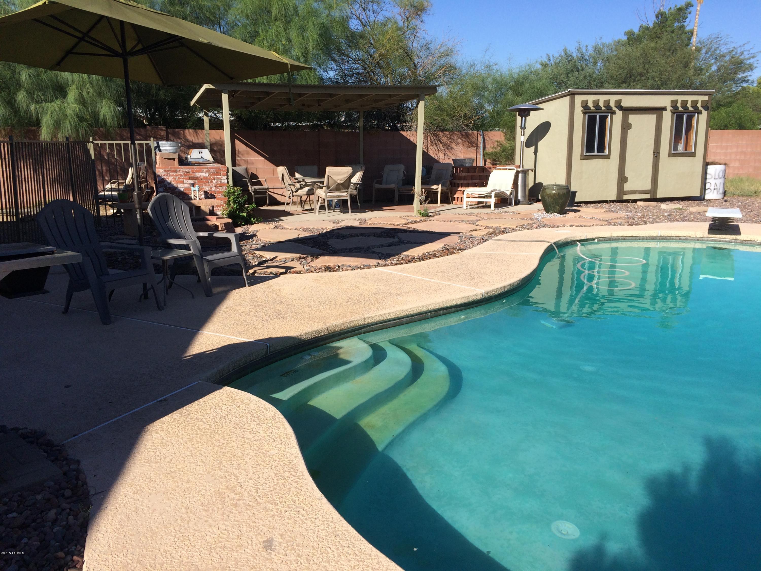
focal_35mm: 29
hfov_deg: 61.7
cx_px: 380
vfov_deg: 48.2
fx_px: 638
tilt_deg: -15.1
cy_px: 286
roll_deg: -0.6
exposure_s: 1/2415
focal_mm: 4.15
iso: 32
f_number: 2.2
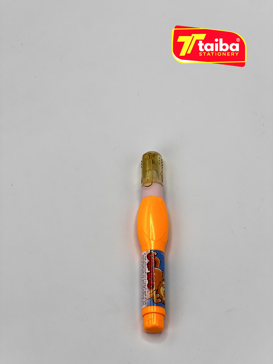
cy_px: 182
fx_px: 810
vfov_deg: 25.3
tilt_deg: -63.7
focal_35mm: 77
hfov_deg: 19.1
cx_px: 136
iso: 32
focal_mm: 9
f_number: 2.8
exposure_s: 1/399
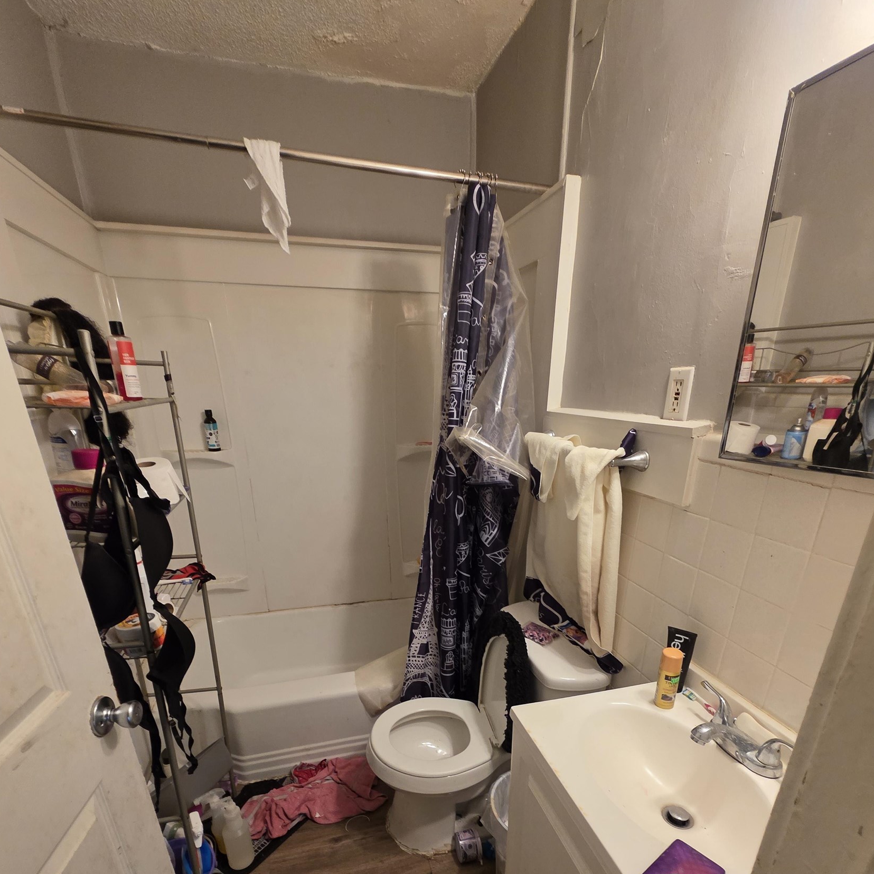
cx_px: 433
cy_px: 588
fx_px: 457
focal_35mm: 16
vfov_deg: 84.2
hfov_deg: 87.4
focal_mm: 2.2
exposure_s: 1/60
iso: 400
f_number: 1.9
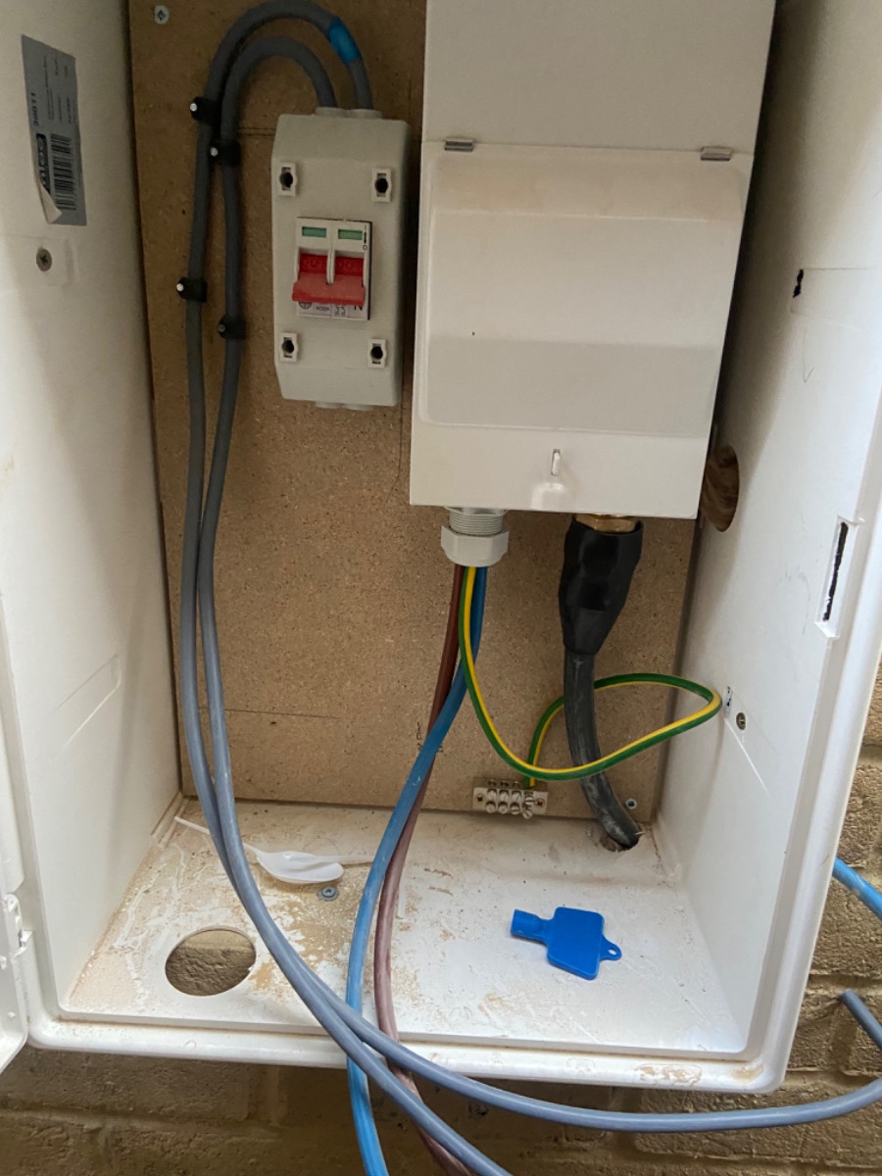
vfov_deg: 67.3
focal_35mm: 26
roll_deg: -2.5
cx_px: 441
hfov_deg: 53.1
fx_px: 883
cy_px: 588
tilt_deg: -19.7
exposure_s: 1/60
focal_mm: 4.25
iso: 500
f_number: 1.8
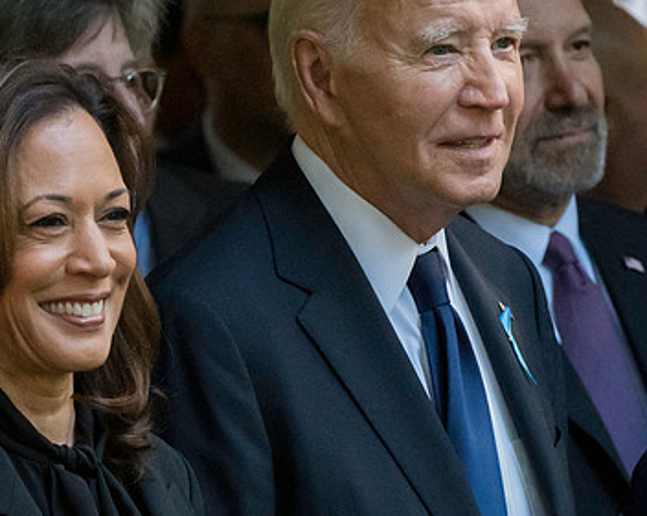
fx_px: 9624
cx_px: 252
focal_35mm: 503
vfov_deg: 3.1
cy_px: 324
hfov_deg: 3.9
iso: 12800
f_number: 10
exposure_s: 1/500
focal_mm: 200
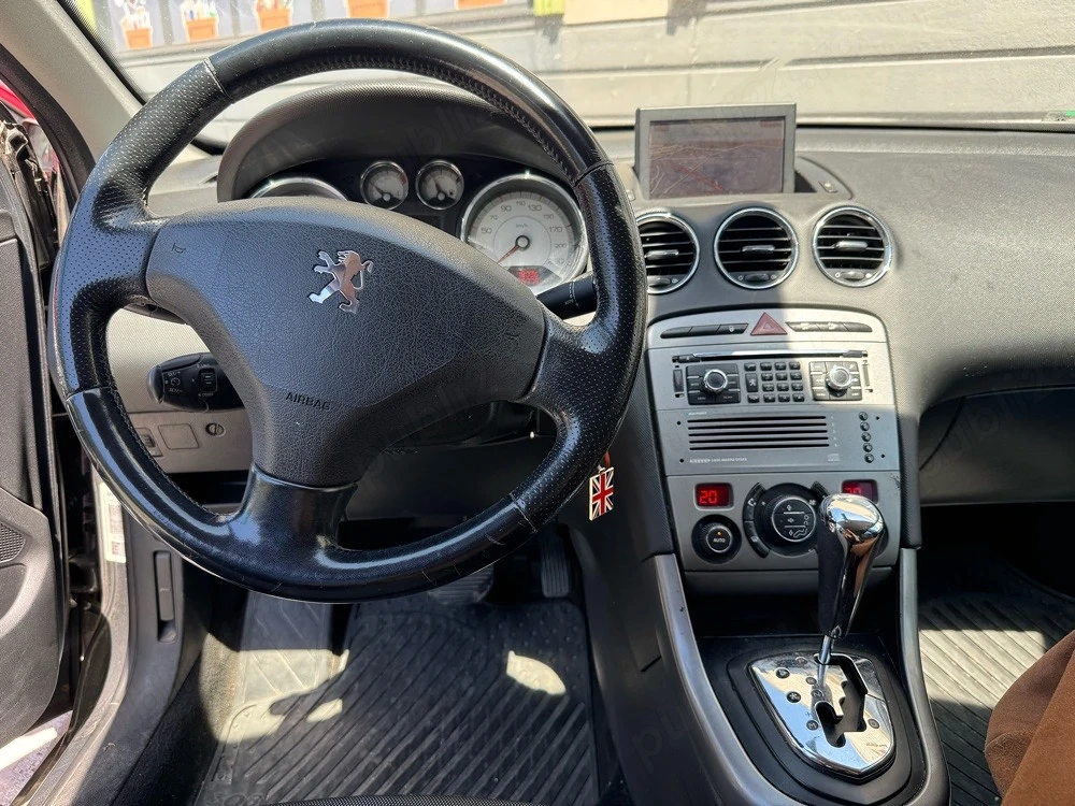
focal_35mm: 24
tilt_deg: -20.7
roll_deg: +0.9
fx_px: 745
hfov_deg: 71.6
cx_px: 538
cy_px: 403
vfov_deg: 56.8
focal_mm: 6.76
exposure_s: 1/249
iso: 64
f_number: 1.78
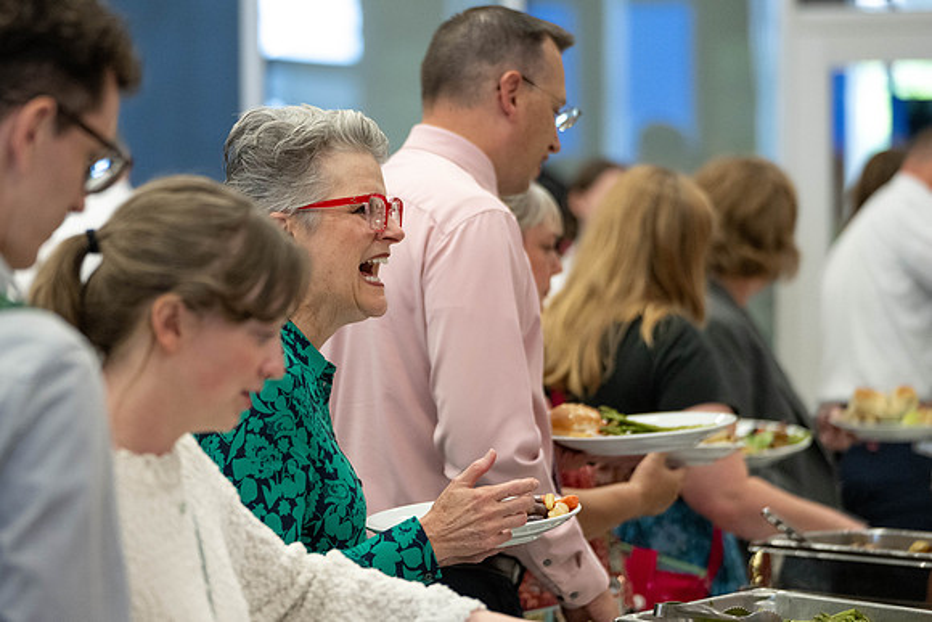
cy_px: 289
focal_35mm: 131
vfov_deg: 10.5
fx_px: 3383
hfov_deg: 15.7
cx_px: 379
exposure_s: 1/250
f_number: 2.8
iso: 2500
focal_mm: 110
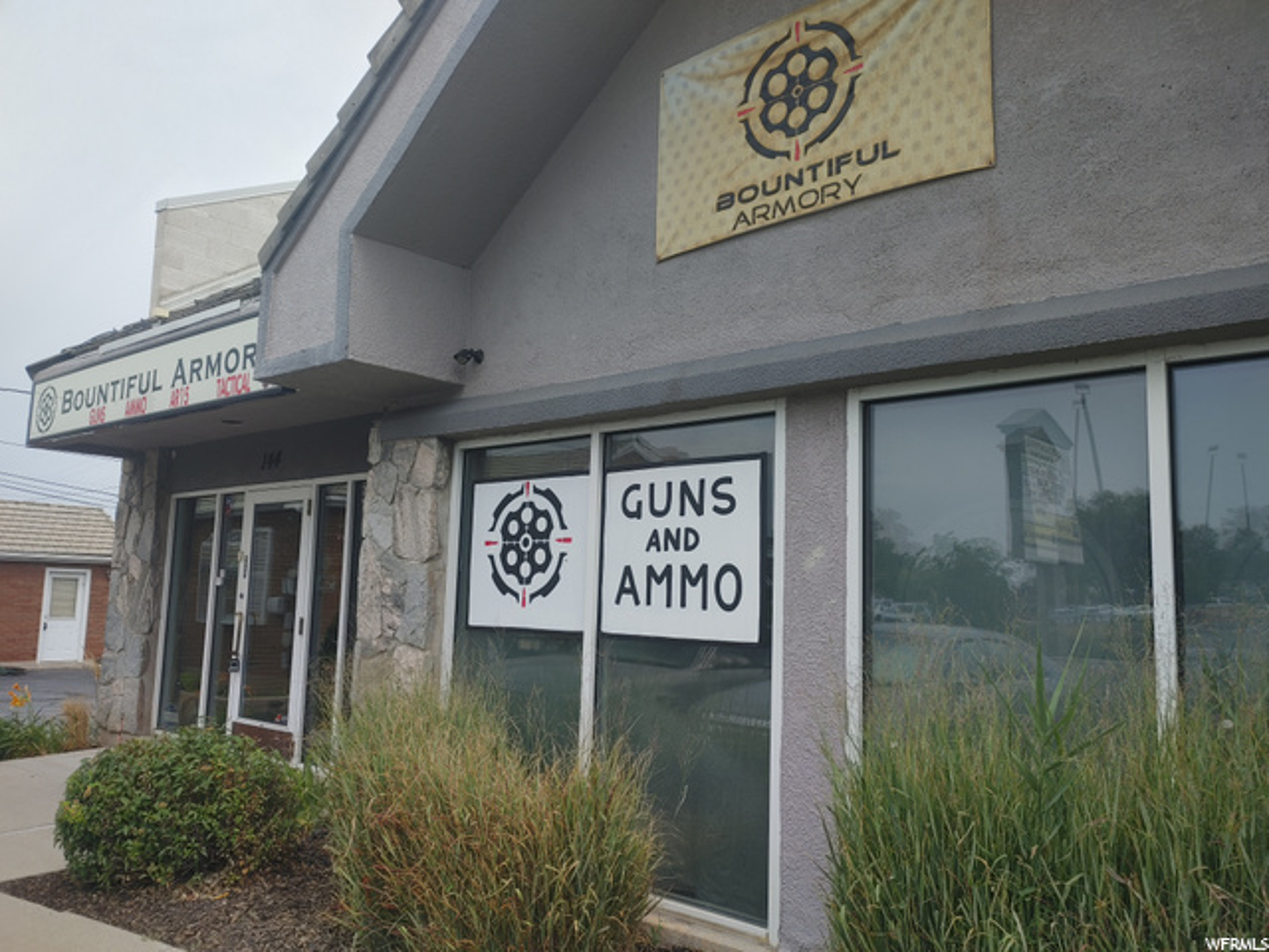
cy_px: 476
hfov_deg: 67.3
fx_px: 953
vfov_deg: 53.1
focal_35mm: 26
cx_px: 634
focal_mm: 5.58
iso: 50
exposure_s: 1/2174
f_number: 1.8
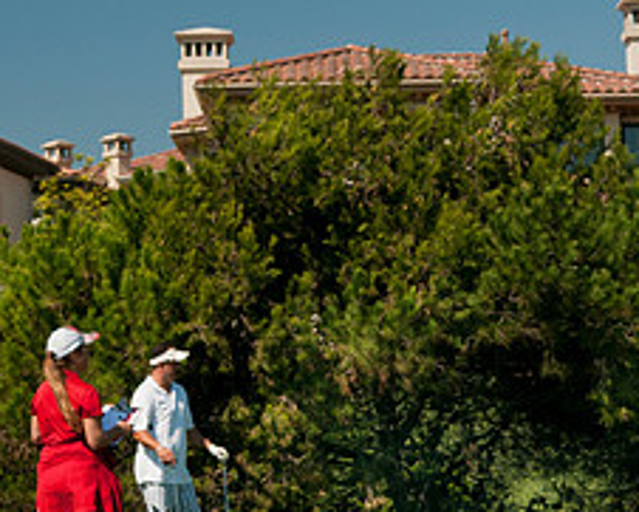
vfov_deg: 11.2
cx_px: 450
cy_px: 511
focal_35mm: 137
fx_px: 2592
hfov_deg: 14.0
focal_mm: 38
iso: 200
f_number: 9
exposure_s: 1/320
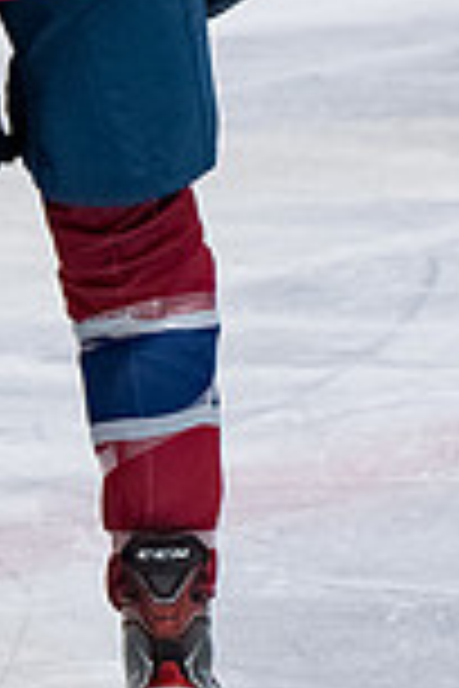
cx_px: -9
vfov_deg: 2.7
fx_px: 14400
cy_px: -300
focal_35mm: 753
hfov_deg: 1.8
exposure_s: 1/800
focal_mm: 110
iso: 2500
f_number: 3.5
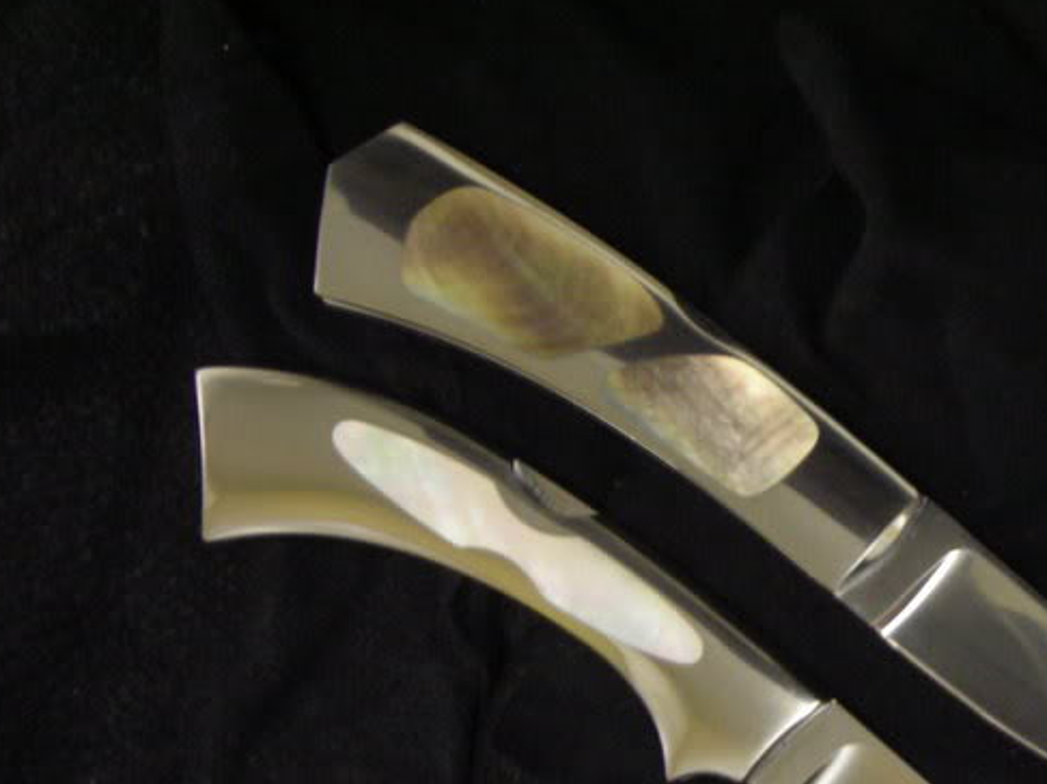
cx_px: 763
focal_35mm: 191
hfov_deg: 10.3
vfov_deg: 7.8
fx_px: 5774
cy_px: 638
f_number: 5.3
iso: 200
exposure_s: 1/2.8
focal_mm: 19.2
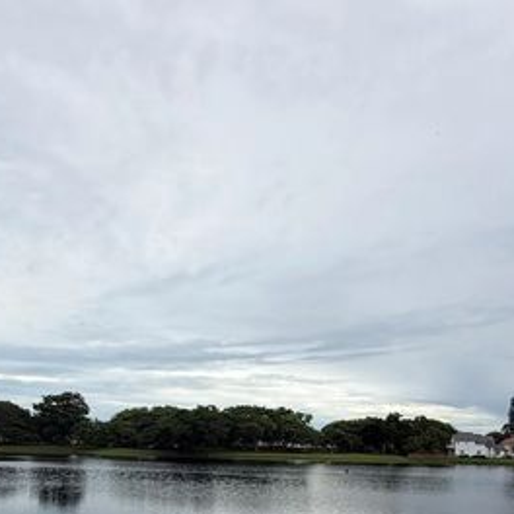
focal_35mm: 30
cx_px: 255
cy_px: 434
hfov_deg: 54.0
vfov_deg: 49.7
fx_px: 504
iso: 20
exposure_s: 1/864
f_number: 2.2
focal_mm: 2.22
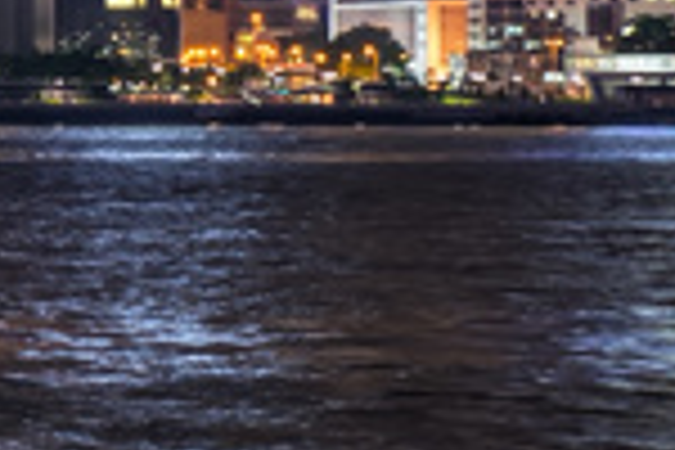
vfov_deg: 3.9
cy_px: -198
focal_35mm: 351
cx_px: -378
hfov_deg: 5.8
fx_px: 6581
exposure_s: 1/2
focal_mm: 62
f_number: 7.1
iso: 500
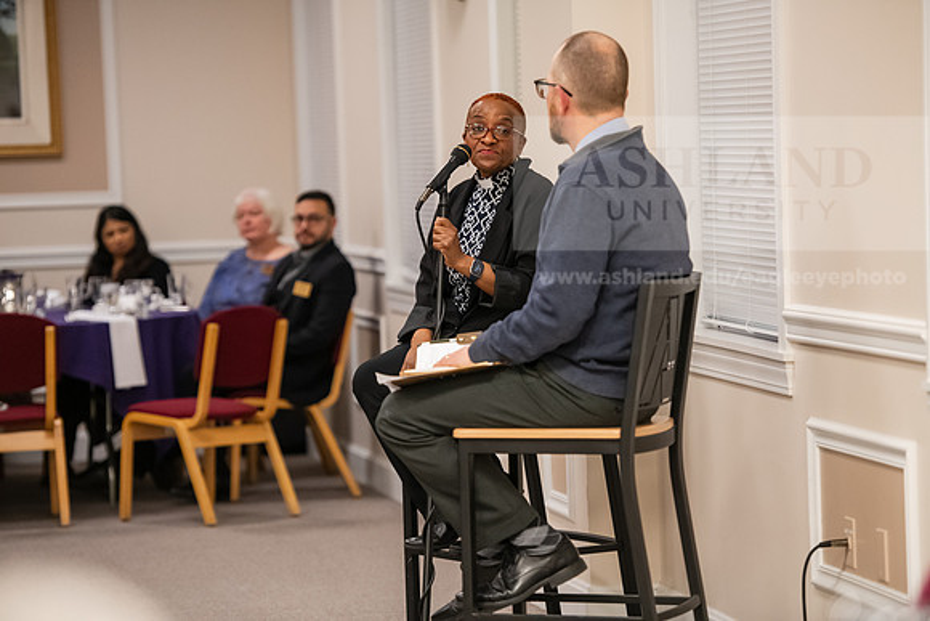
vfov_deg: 9.8
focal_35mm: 140
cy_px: 310
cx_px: 465
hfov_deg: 14.7
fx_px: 3617
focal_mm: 140
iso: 3200
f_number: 3.2
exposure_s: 1/160
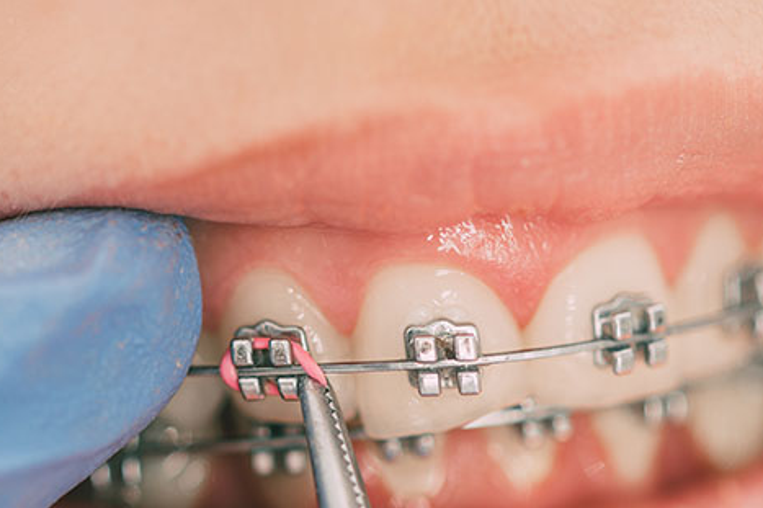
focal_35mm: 225
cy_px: 360
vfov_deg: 6.1
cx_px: 297
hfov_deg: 9.1
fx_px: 4767
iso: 200
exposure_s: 1/100
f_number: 4
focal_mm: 105
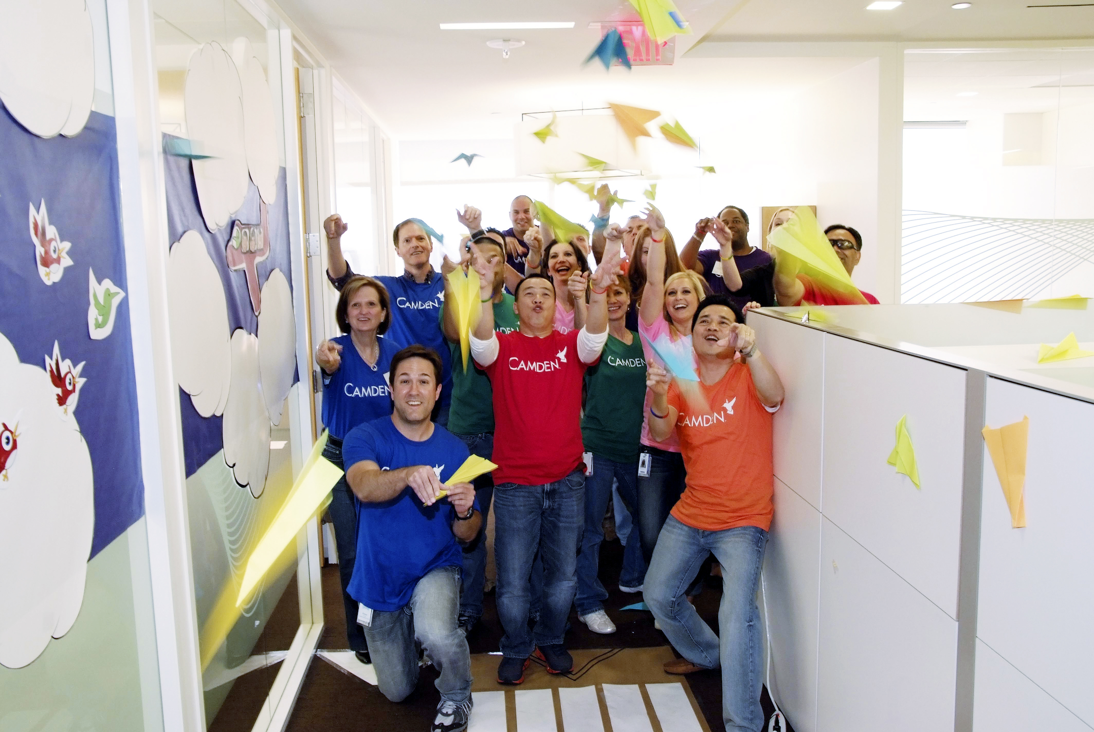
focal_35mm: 32
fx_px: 973
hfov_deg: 58.7
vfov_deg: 41.2
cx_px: 547
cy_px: 366
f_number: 6.3
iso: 800
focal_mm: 21
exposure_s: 1/30
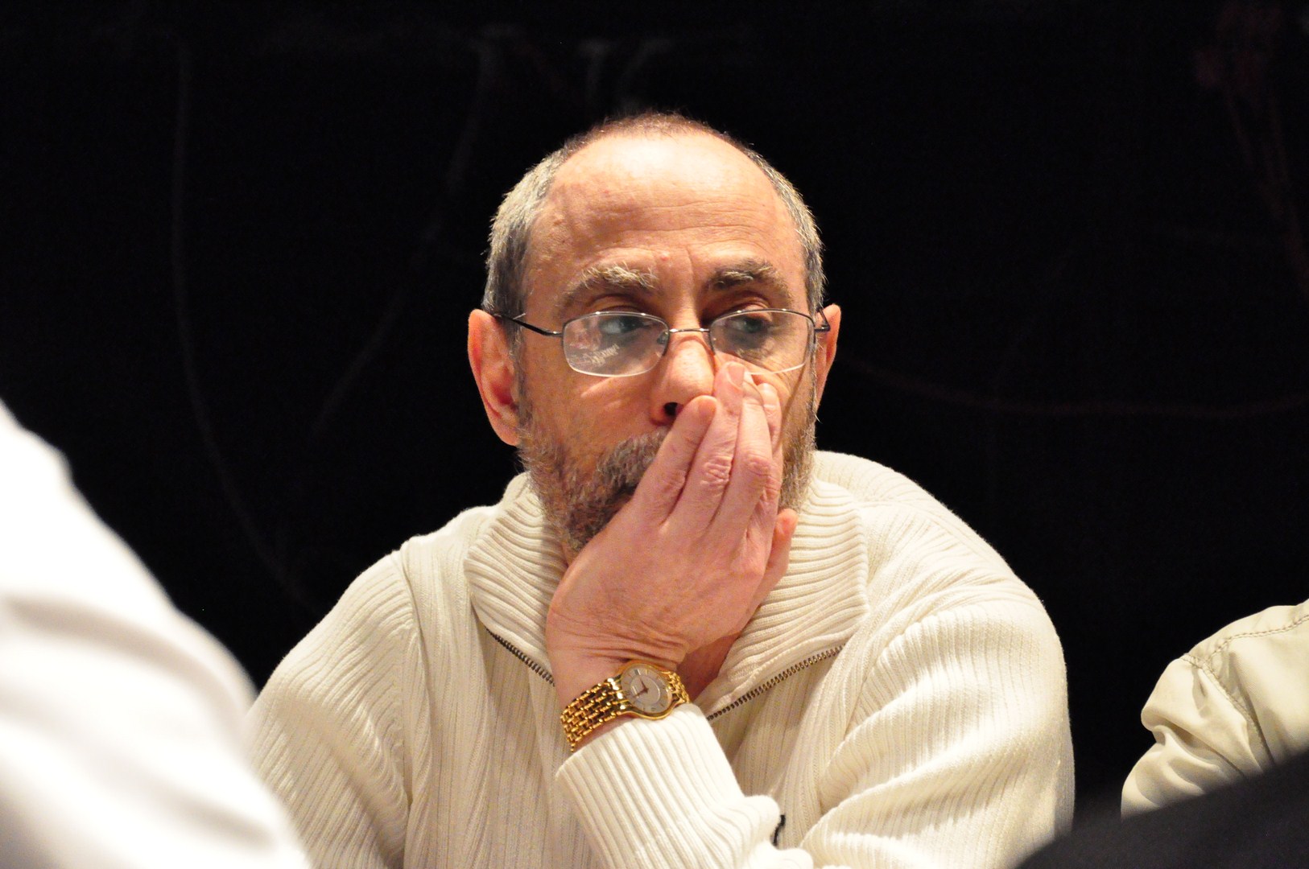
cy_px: 434
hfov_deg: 13.1
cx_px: 654
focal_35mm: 158
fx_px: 5720
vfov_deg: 8.7
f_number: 5.6
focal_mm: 105
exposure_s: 1/100
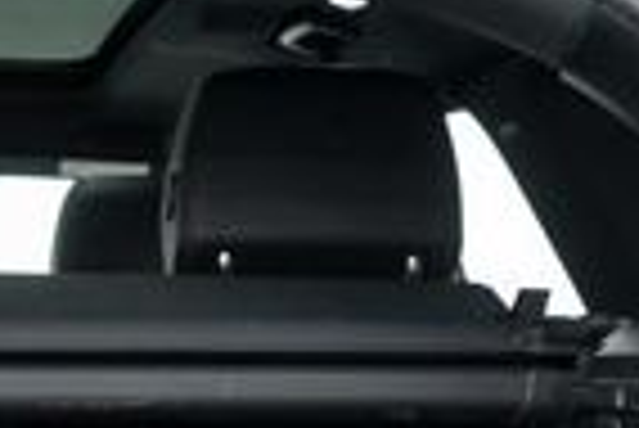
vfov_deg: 10.2
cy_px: 786
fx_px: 2239
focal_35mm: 126
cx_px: -148
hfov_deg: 15.6
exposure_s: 1/40
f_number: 3.5
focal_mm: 28
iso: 1250
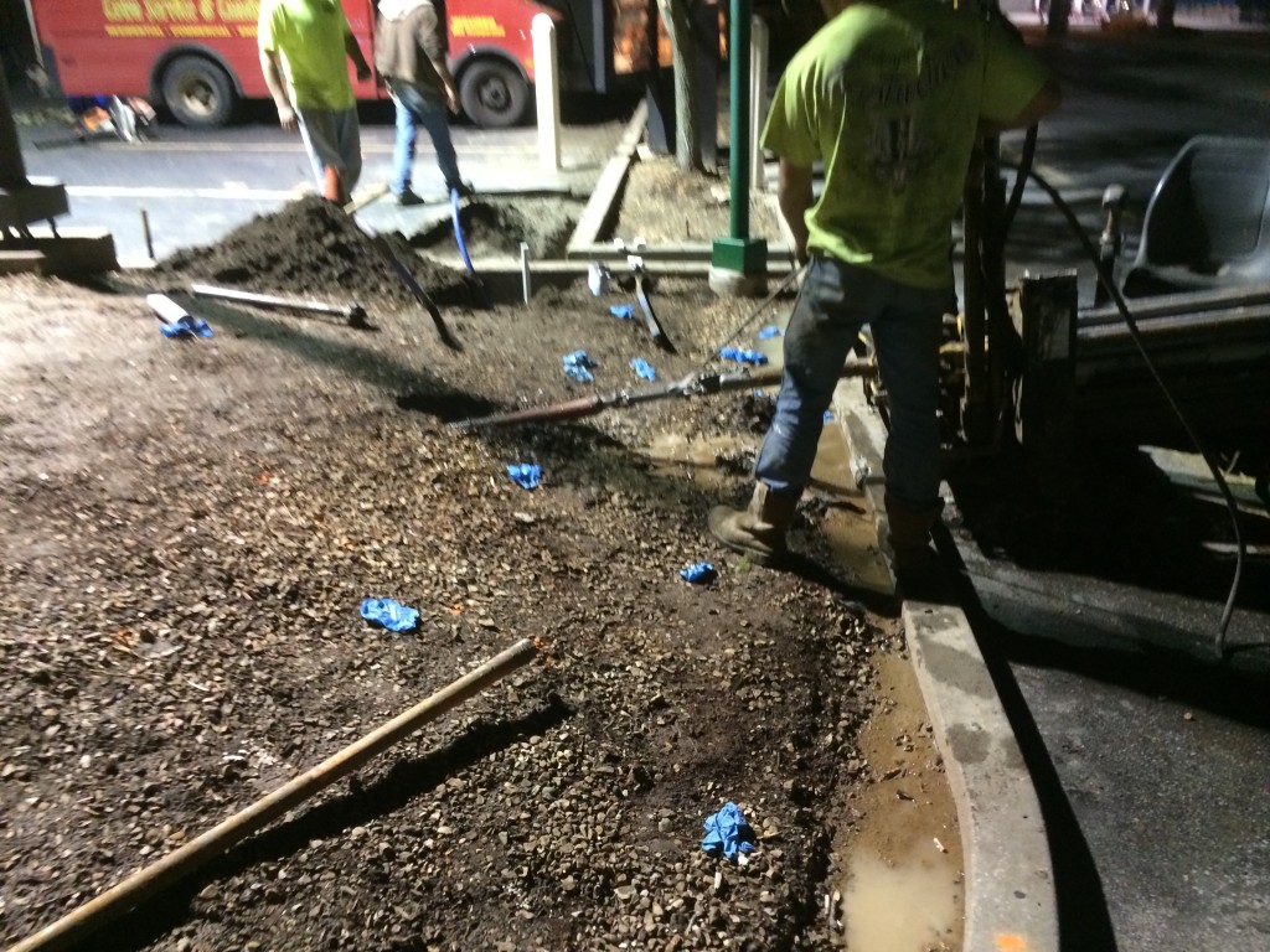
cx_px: 635
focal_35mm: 30
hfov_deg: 60.0
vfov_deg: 46.8
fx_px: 1101
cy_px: 476
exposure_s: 1/24
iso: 320
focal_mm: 4.12
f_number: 2.2
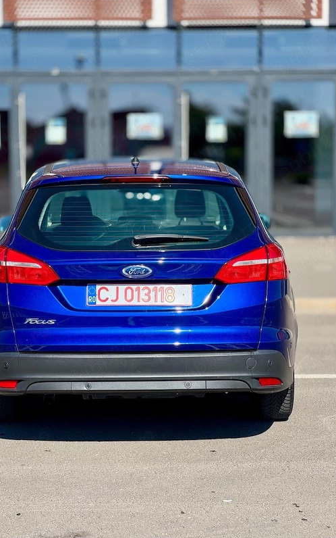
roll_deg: +0.4
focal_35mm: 82
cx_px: 138
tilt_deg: -5.7
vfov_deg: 25.2
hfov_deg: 15.9
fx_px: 1201
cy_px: 268
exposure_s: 1/384
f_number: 2.8
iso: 25
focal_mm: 9
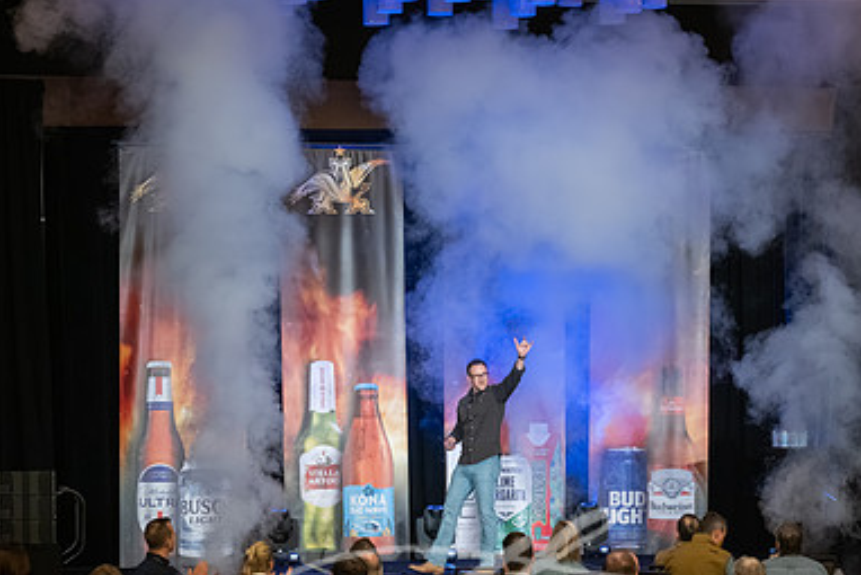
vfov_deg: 12.8
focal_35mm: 107
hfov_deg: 19.1
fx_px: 2560
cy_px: 380
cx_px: 489
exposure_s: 1/200
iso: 2800
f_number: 2.8
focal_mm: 70
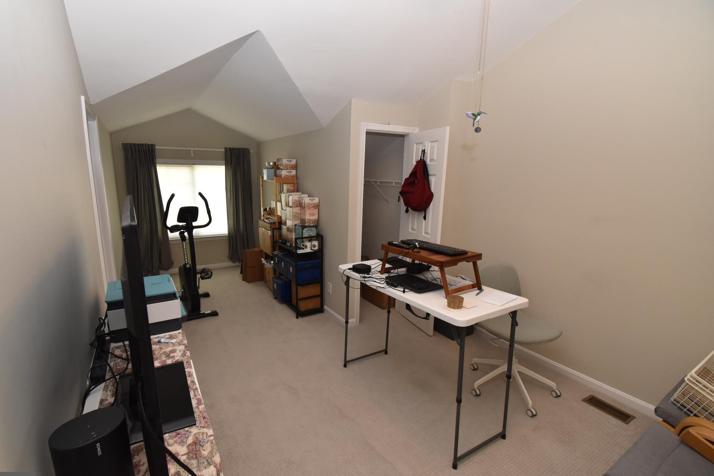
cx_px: 334
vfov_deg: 73.7
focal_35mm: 16
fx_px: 317
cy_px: 245
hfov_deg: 96.6
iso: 800
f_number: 7.1
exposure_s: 1/60
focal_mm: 10
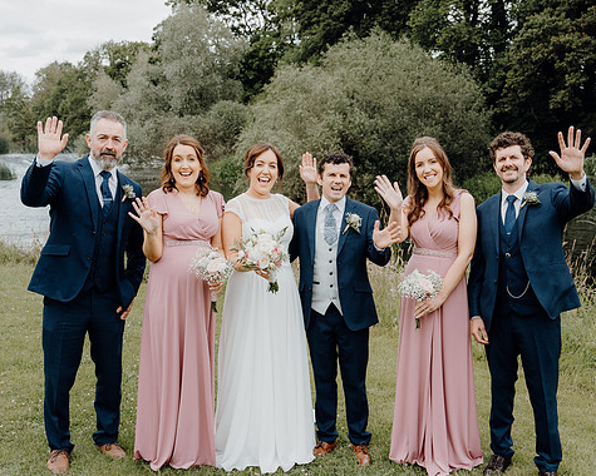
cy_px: 237
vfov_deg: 32.1
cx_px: 309
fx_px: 829
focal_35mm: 47
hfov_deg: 39.5
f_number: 5
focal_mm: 41
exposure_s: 1/200
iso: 125
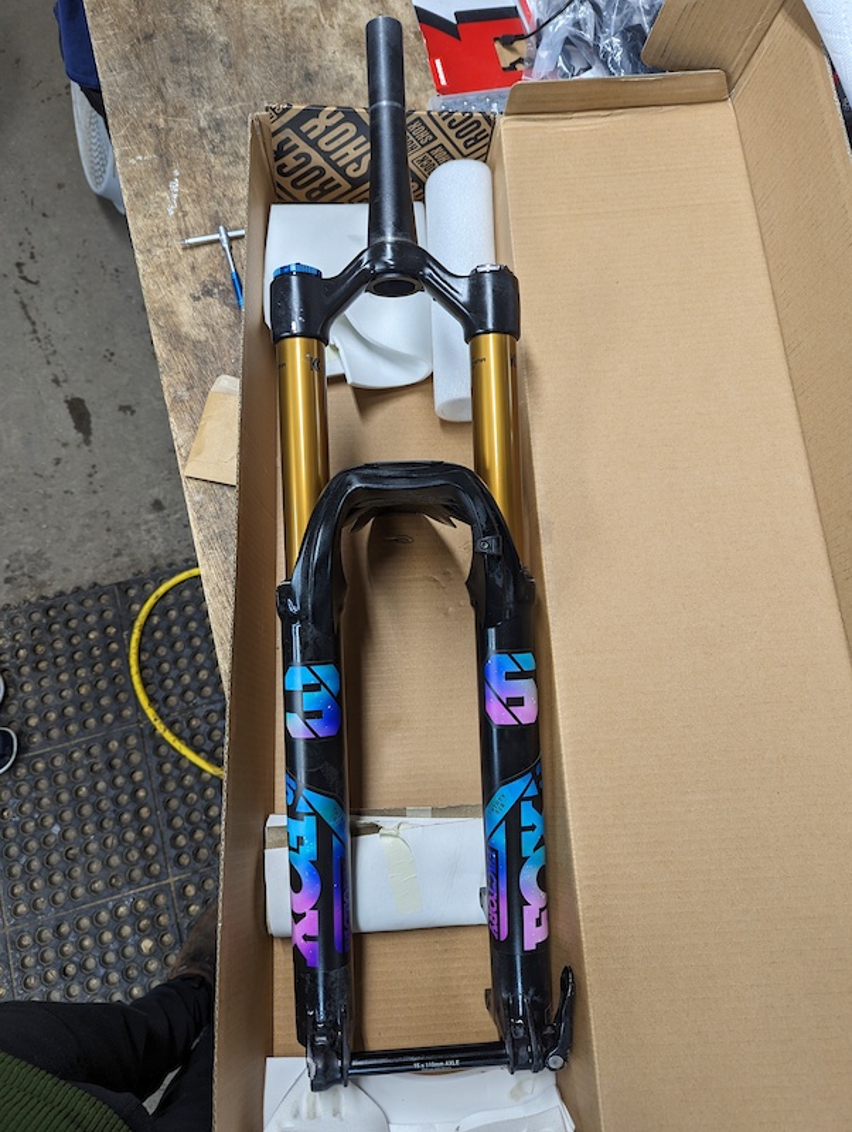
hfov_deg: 56.9
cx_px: 426
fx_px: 786
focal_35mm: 24
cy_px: 566
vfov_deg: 71.5
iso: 42
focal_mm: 6.81
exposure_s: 1/30
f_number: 1.85
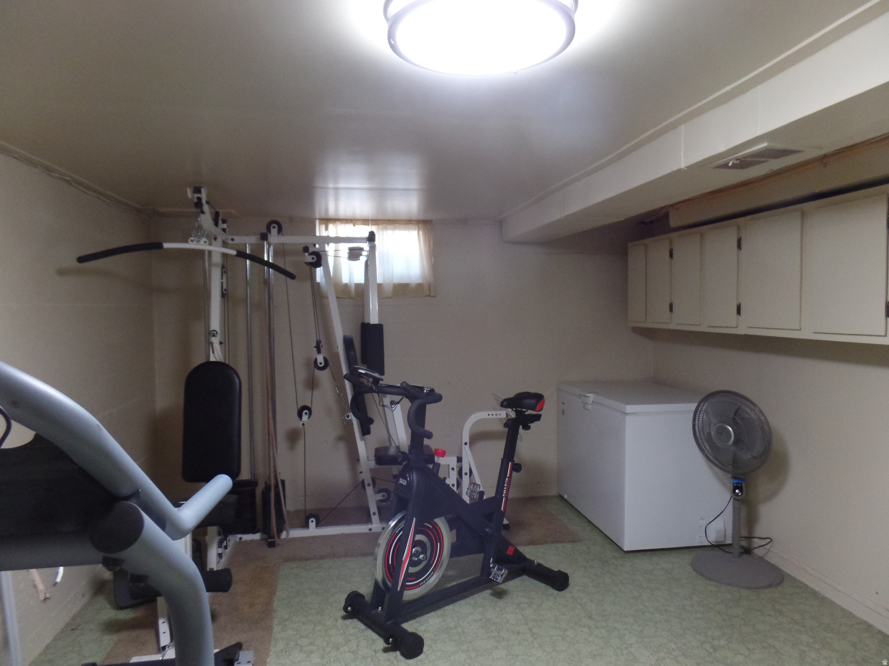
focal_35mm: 23
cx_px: 444
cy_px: 333
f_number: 2.8
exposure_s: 1/20
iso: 400
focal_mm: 4.1
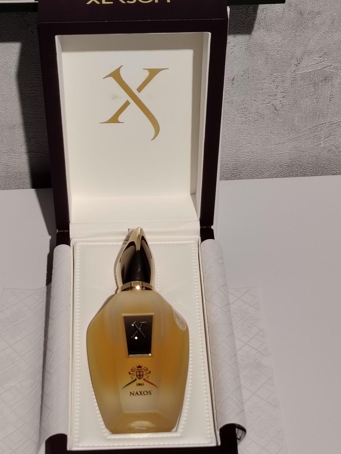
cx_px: 144
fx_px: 1130
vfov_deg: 22.8
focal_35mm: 86
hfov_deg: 17.2
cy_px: 212
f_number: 1.75
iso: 225
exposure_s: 1/100
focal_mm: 5.25
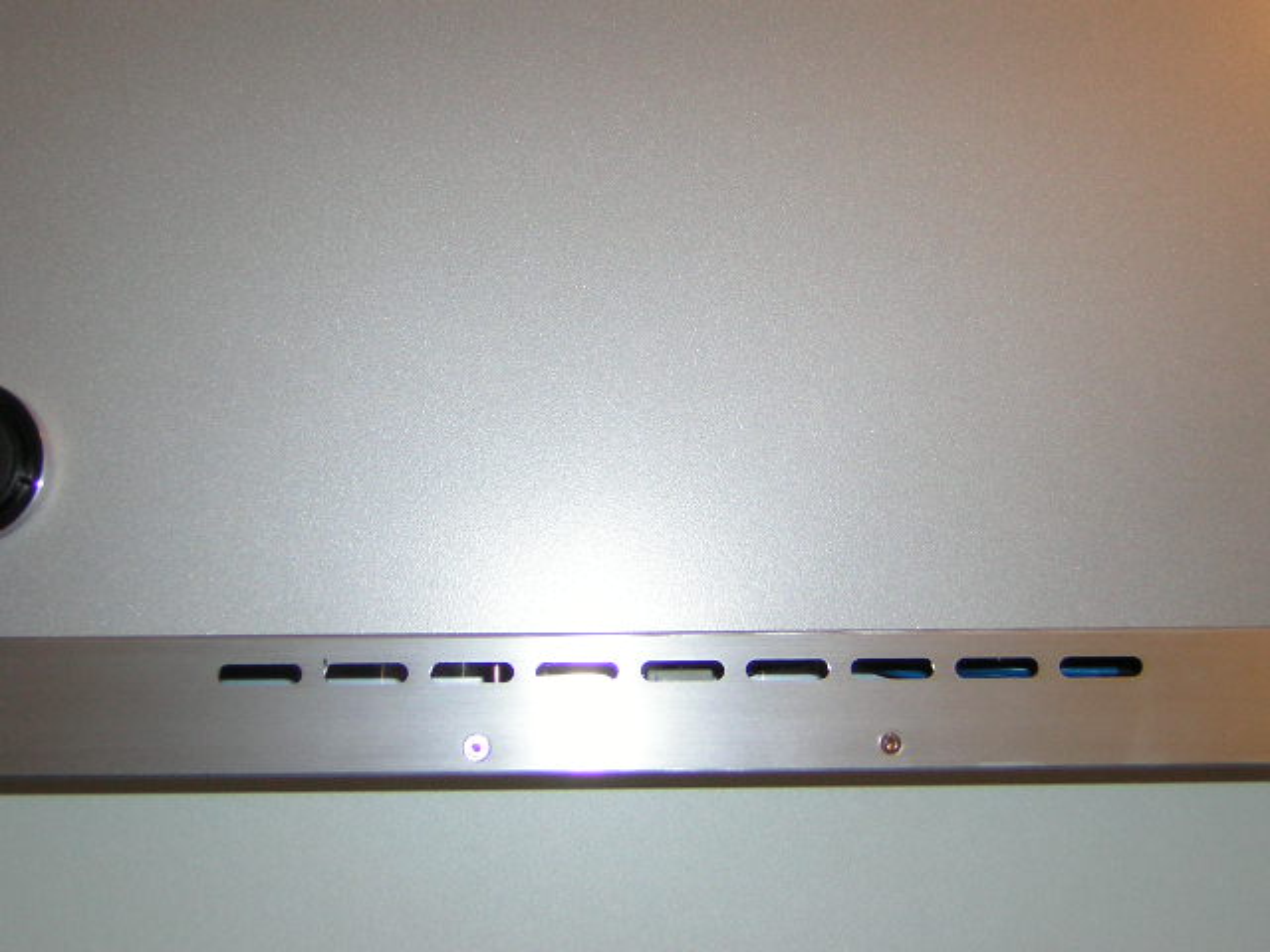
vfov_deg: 22.3
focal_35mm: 66
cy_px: 476
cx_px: 635
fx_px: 2421
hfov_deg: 29.4
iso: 50
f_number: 3.5
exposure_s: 1/60.1
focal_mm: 8.6
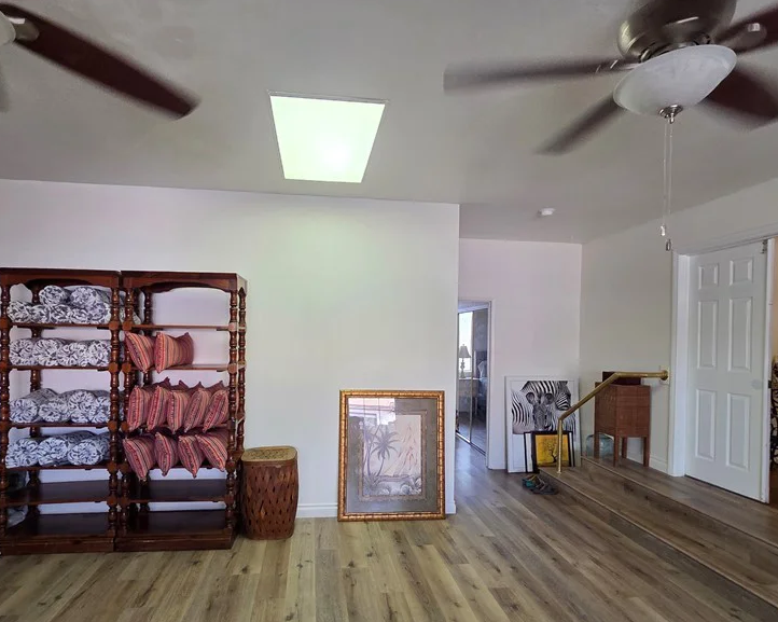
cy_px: 340
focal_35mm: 18
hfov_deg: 86.3
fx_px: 414
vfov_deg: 73.6
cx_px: 372
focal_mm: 2.2
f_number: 2.2
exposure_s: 1/60
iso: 200
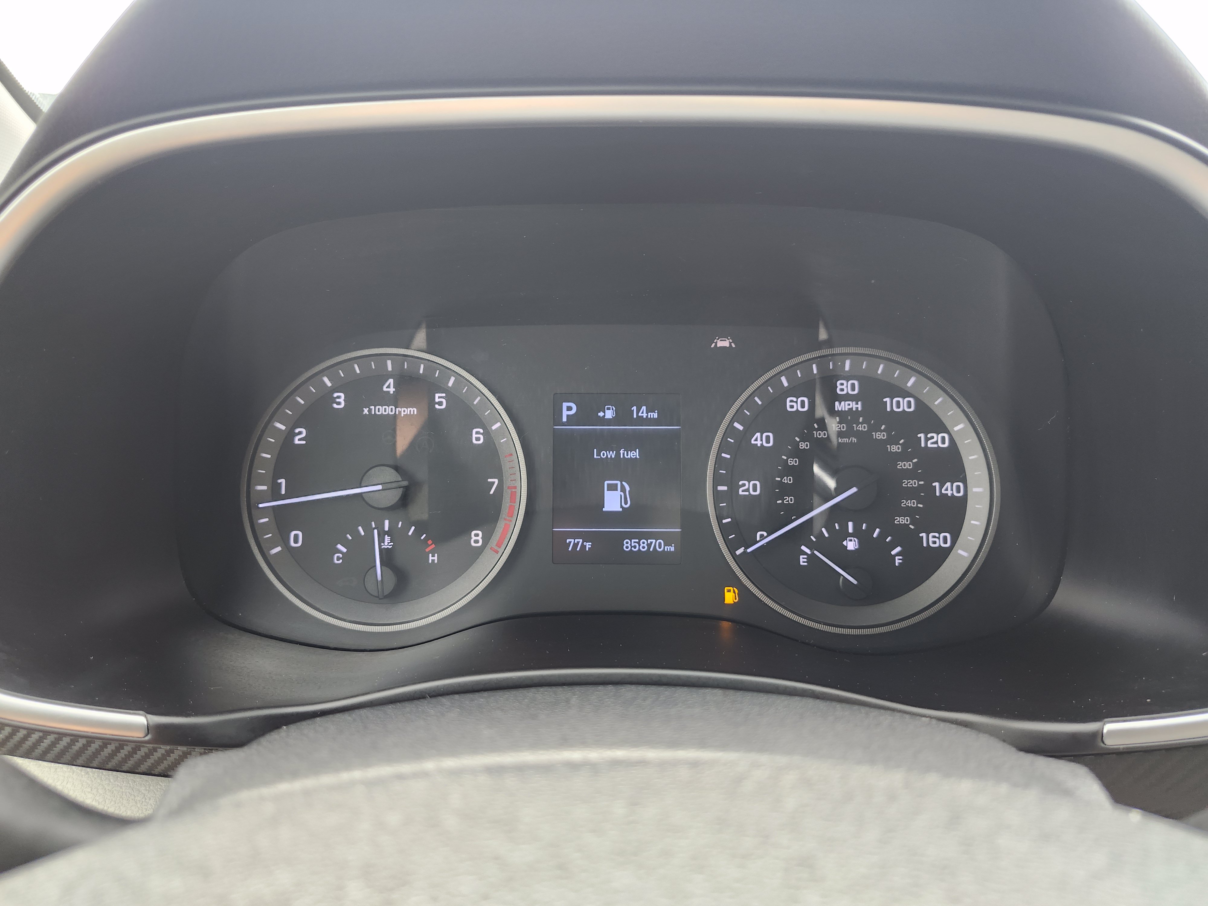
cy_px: 453
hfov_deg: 73.9
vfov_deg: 58.9
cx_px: 604
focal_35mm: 23
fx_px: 803
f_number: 1.8
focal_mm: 5.54
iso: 160
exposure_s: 1/180
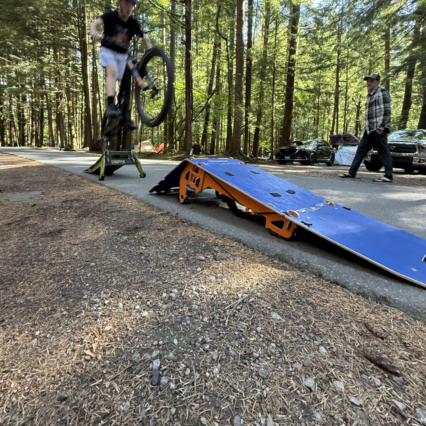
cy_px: 166
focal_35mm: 17
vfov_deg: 82.7
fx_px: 237
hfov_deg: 84.0
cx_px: 208
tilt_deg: -4.4
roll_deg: -1.2
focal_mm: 2.22
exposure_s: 1/95
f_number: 2.2
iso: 400
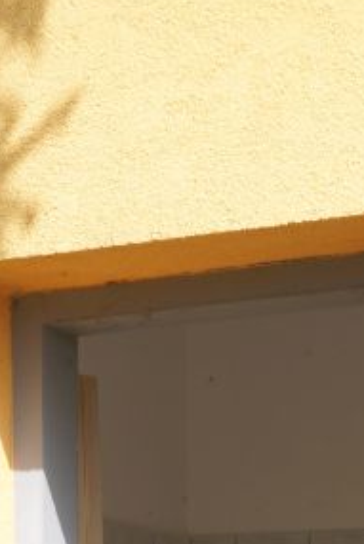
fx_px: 1877
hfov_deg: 11.1
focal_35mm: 124
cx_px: 198
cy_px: 890
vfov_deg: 14.9
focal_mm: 23.9
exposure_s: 1/200
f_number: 5.6
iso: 100
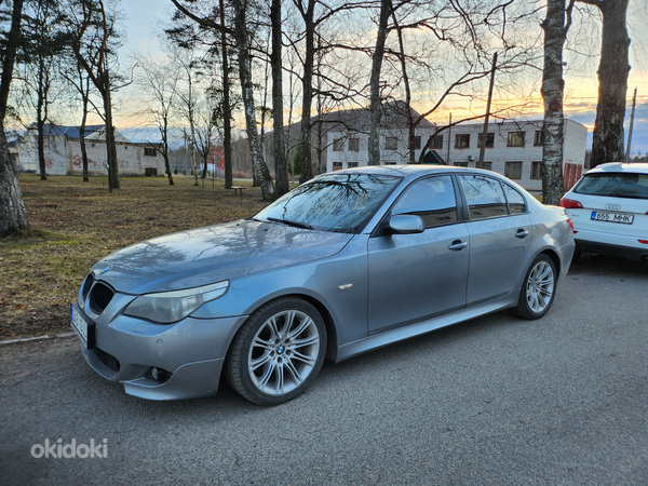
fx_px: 449
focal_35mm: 24
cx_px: 324
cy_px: 243
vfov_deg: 56.8
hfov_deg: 71.6
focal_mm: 5
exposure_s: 1/202
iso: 50
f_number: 1.8
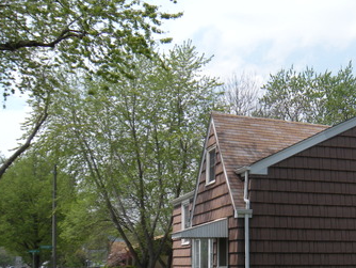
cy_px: 226
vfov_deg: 21.6
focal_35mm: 67
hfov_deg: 27.7
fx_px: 690
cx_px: 329
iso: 64
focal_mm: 5.9
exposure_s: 1/487
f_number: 3.8
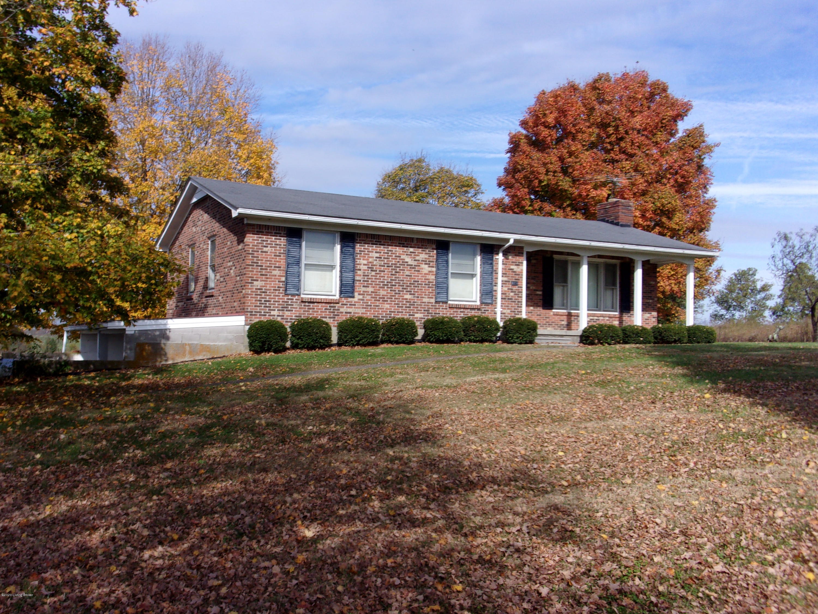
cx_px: 409
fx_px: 851
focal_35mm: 36
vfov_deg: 39.7
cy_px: 307
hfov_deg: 51.4
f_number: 11.8
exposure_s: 1/100
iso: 80
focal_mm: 6.4
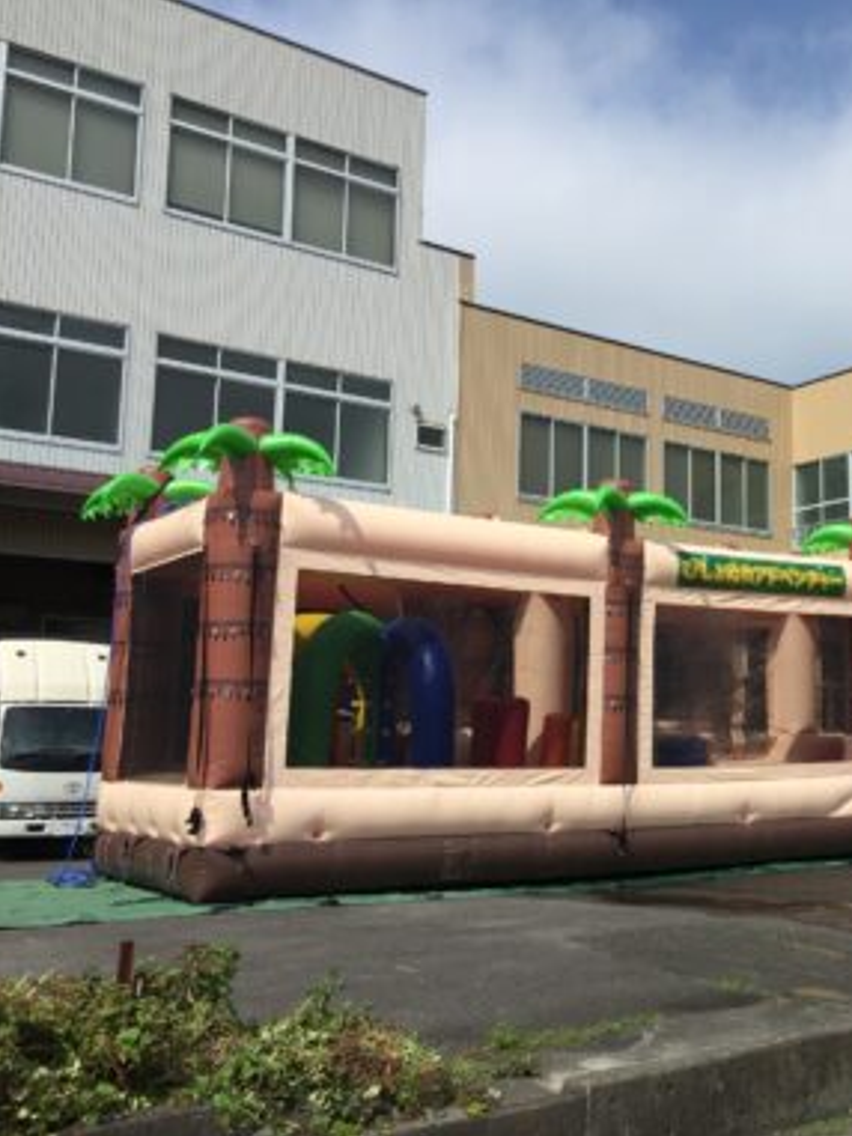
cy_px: 569
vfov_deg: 47.8
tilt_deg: +8.4
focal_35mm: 39
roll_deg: -0.6
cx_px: 754
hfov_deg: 34.9
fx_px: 1279
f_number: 2.2
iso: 32
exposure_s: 1/2825
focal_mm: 4.15
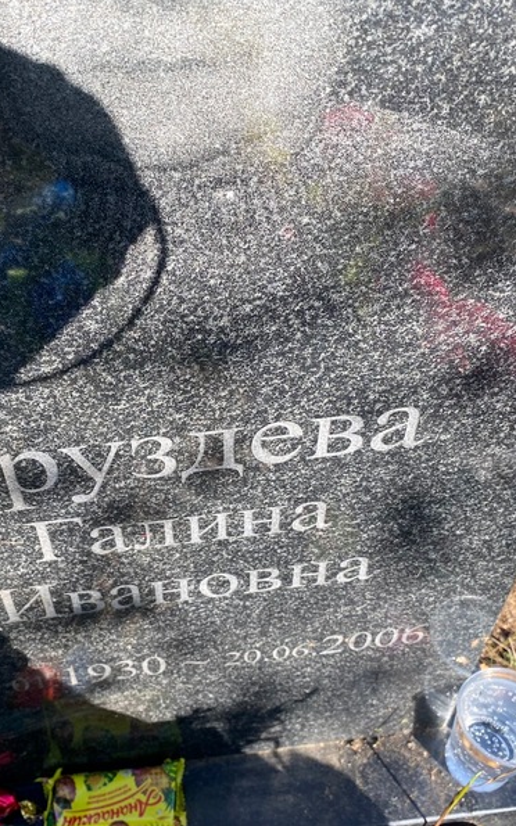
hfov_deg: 34.0
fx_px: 833
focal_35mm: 37
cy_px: 413
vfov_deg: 52.8
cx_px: 164
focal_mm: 4.25
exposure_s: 1/690
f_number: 1.8
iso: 32
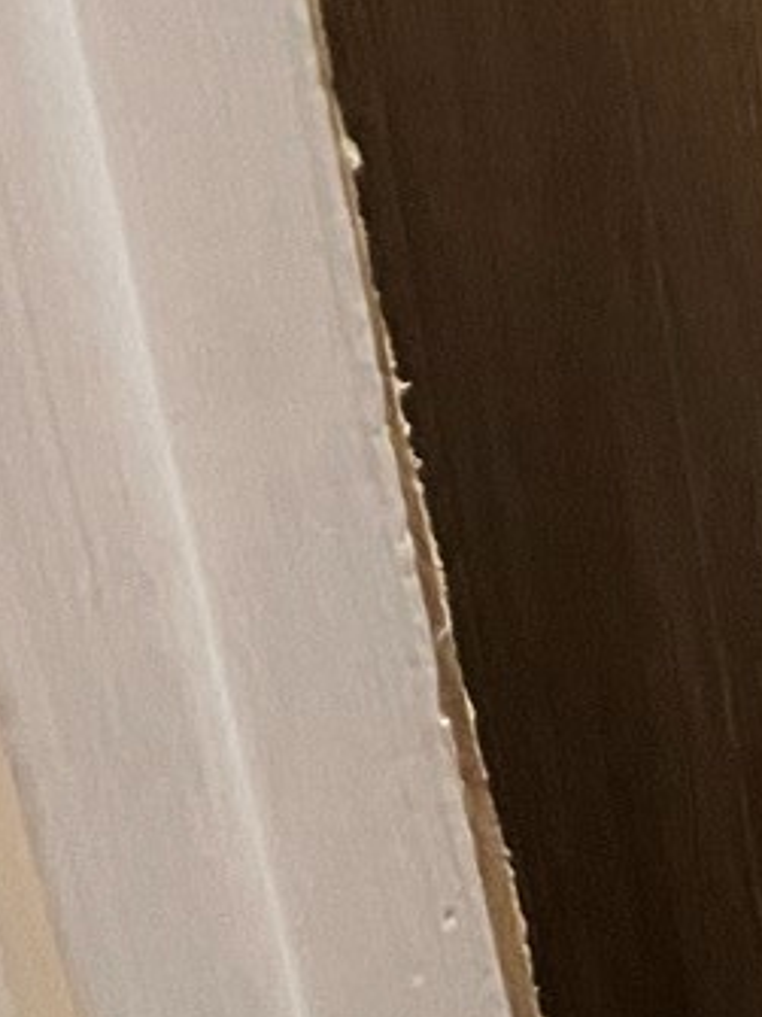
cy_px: -1858
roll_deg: +3.4
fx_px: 4376
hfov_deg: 9.1
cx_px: 1724
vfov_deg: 10.3
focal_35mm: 149
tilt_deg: -21.8
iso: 100
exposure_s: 1/60
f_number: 1.6
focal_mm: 5.1
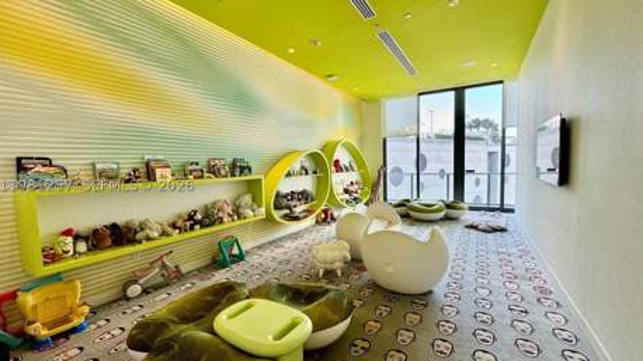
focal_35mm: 16
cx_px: 323
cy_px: 185
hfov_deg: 99.4
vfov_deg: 67.0
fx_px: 273
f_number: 2.2
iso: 80
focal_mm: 2.22
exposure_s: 1/120
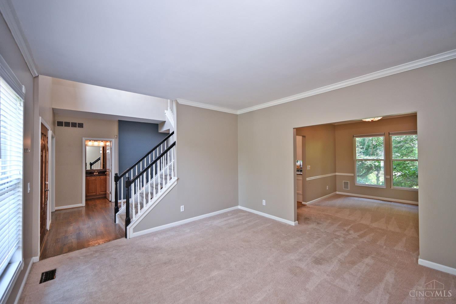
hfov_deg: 104.3
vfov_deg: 81.2
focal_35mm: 14
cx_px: 228
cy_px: 152
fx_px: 177
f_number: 4
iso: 280
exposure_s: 1/60
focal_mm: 14
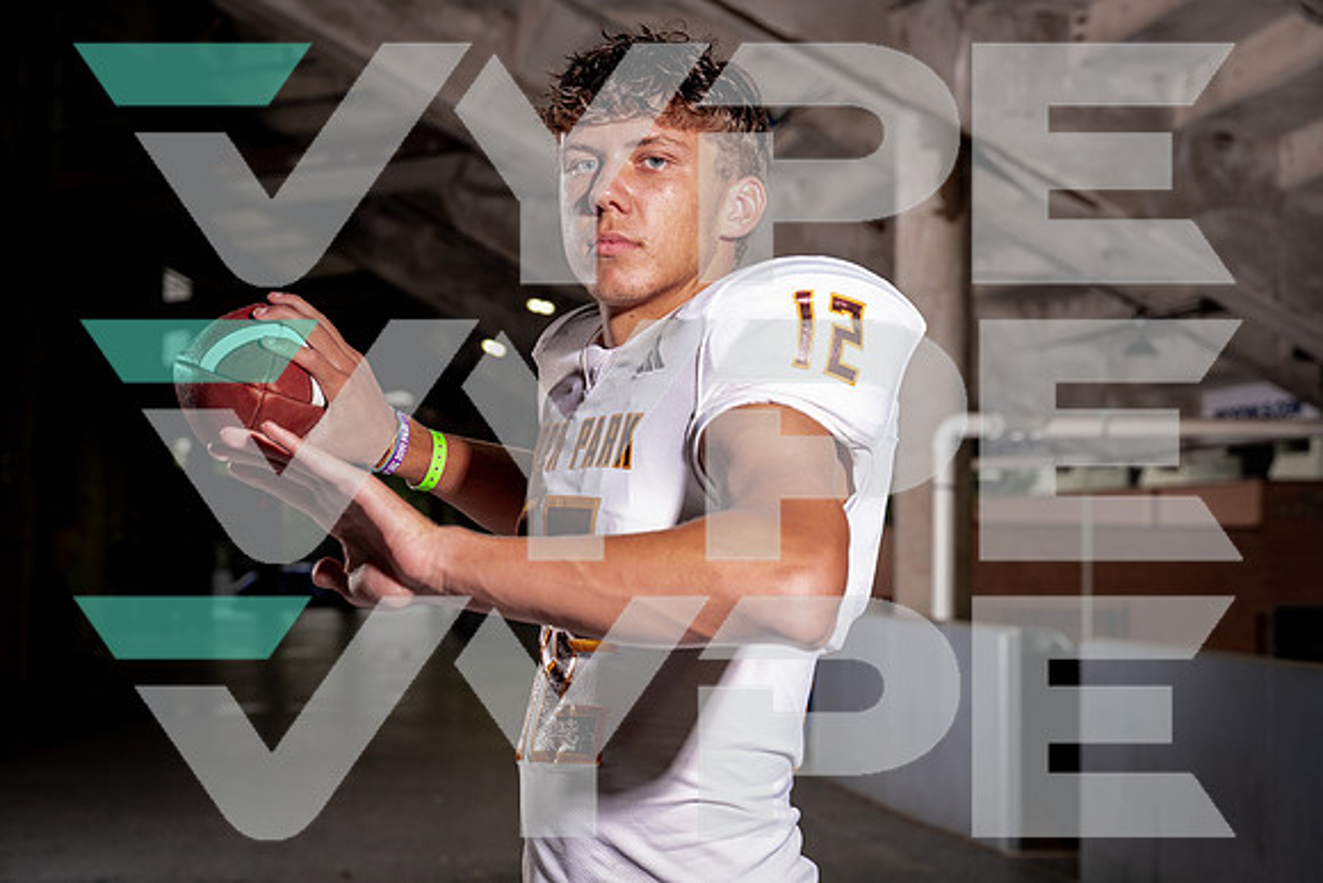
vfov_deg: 19.2
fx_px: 2610
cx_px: 662
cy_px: 442
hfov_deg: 28.4
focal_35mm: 71
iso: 320
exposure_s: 1/250
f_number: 5.6
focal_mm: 70
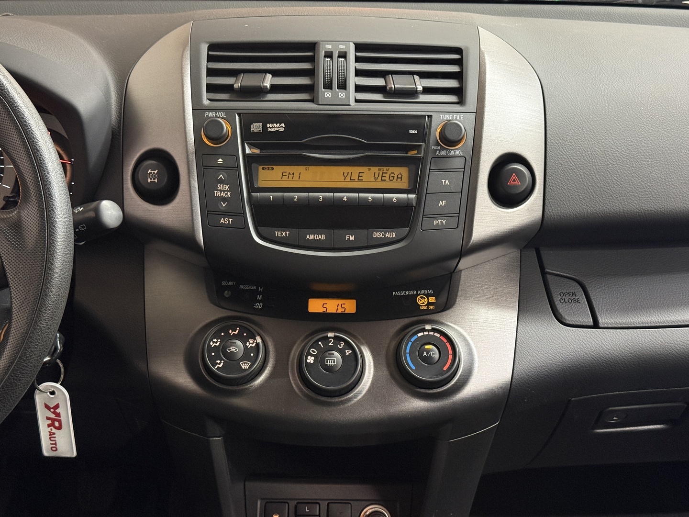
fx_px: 955
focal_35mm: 48
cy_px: 258
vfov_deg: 30.3
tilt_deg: -21.8
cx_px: 344
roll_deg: -1.2
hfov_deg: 39.7
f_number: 1.78
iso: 250
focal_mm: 6.76
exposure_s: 1/55
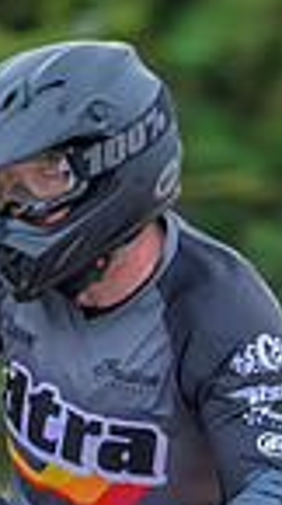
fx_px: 13751
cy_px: 668
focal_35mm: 1029
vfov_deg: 2.1
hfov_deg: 1.2
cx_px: -216
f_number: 4
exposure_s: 1/250
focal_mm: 190
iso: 180
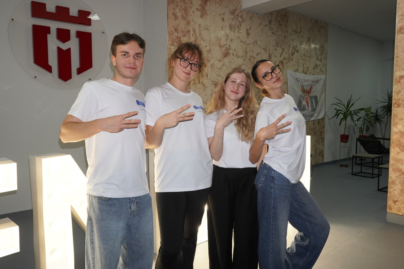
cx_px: 202
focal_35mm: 30
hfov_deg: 61.9
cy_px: 134
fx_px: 337
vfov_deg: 43.6
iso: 800
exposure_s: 1/125
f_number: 5
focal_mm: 20
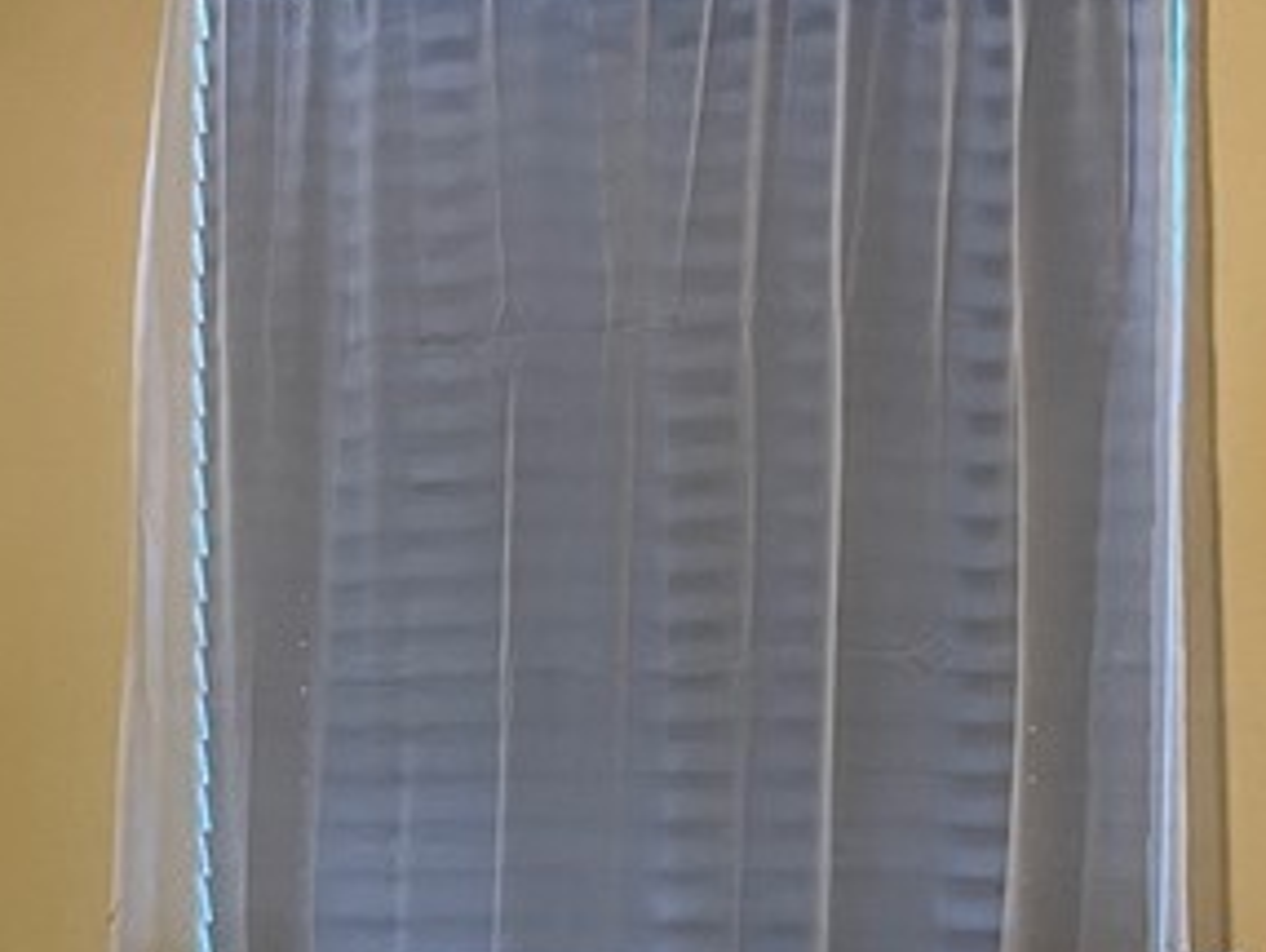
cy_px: 970
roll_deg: -0.8
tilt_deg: -3.2
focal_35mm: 93
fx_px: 3404
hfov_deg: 20.8
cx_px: 243
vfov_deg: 15.6
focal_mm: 5.1
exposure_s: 1/40
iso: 400
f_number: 1.6
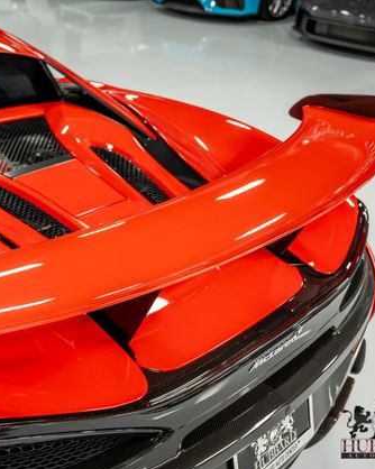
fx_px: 639
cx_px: 95
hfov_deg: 32.1
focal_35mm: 46
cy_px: 238
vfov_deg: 40.3
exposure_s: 1/60
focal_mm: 32
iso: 800
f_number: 5
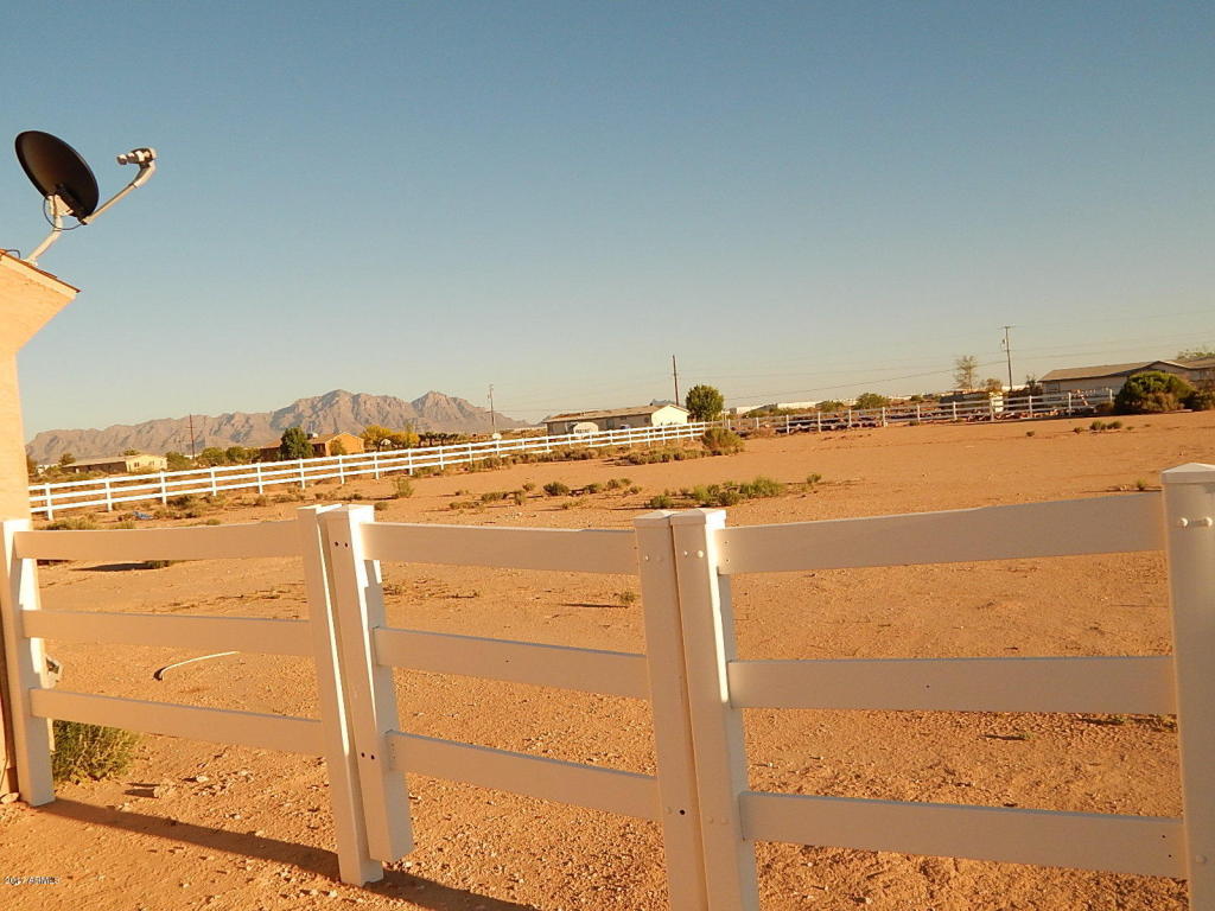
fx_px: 1088
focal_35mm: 31
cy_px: 456
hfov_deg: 58.4
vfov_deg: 45.4
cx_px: 608
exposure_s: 1/640
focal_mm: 5.6
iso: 200
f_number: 6.5
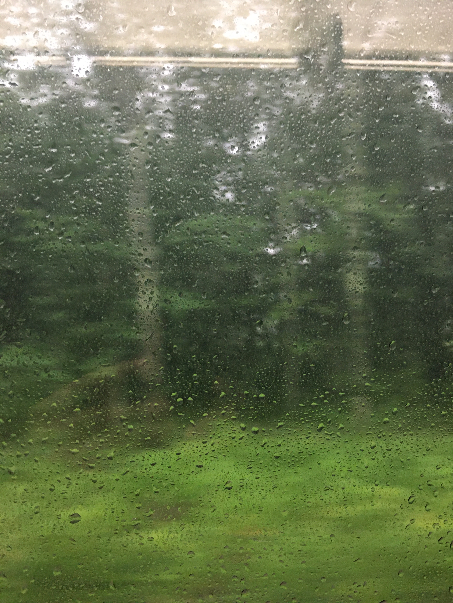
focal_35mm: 29
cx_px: 226
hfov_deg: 48.2
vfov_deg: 61.7
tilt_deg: +3.8
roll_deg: +0.5
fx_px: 506
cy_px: 302
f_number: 2.2
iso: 125
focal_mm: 4.15
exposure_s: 1/30
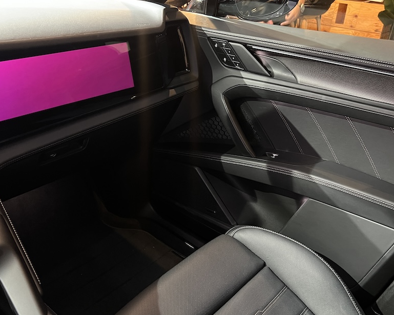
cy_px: 154
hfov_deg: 54.2
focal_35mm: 33
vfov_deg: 44.5
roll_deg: -3.7
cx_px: 194
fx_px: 385
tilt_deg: -28.7
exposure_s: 1/25
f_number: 1.5
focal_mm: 5.7
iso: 640
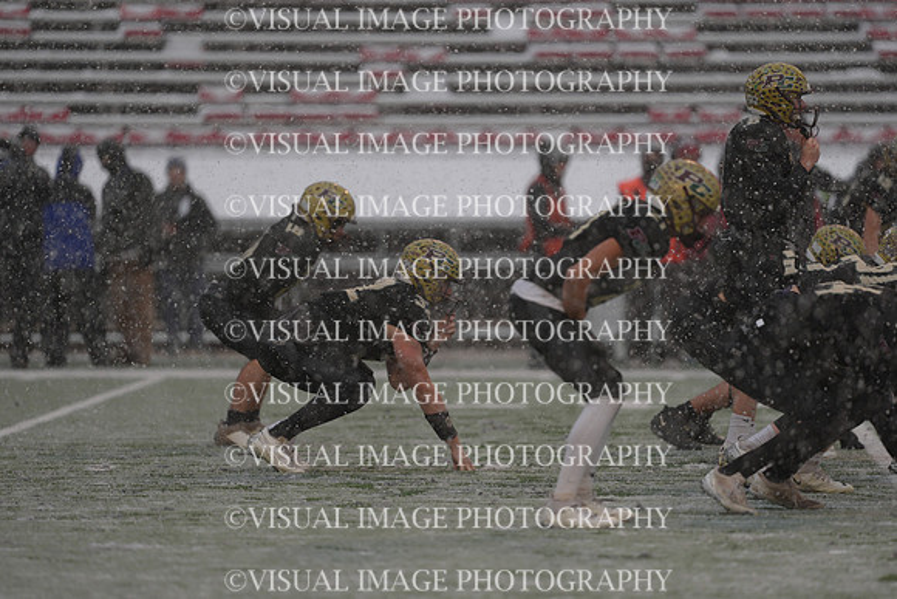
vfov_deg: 4.6
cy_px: 300
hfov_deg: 6.9
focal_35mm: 300
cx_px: 448
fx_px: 7476
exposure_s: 1/2000
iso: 320
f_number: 2.8
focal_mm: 300
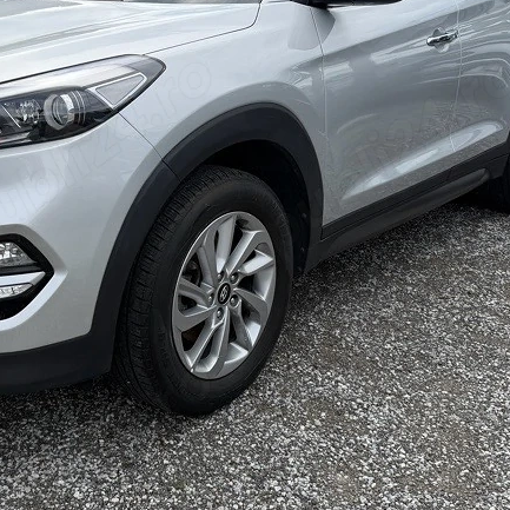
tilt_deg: -12.9
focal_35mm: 49
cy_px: 165
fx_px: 817
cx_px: 163
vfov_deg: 34.3
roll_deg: +0.0
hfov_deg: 34.3
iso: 80
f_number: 1.78
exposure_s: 1/3425
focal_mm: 6.76
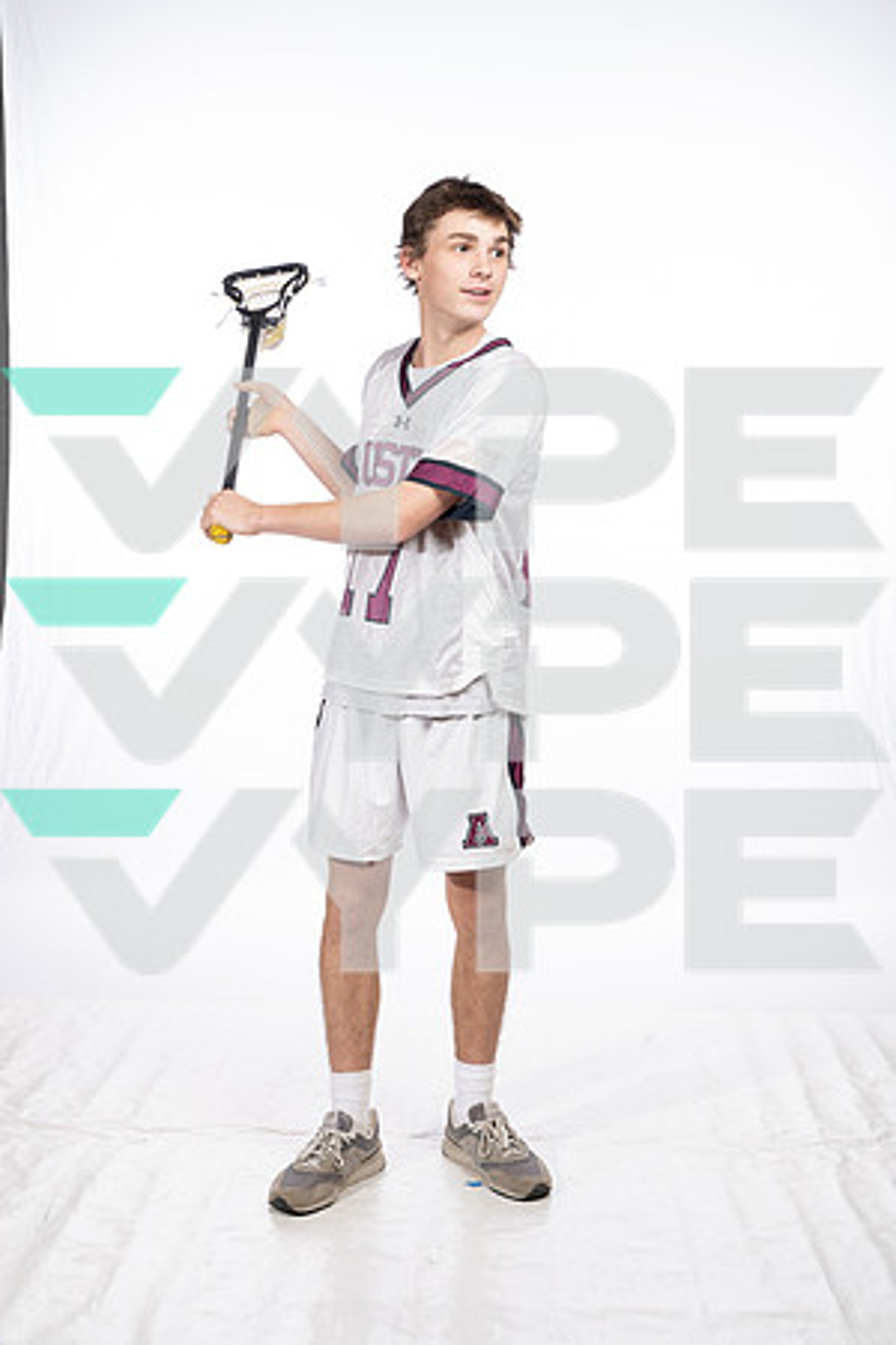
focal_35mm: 50
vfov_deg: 39.6
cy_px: 672
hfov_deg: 27.0
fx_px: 1867
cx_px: 448
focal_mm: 50
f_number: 7.1
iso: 640
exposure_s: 1/250
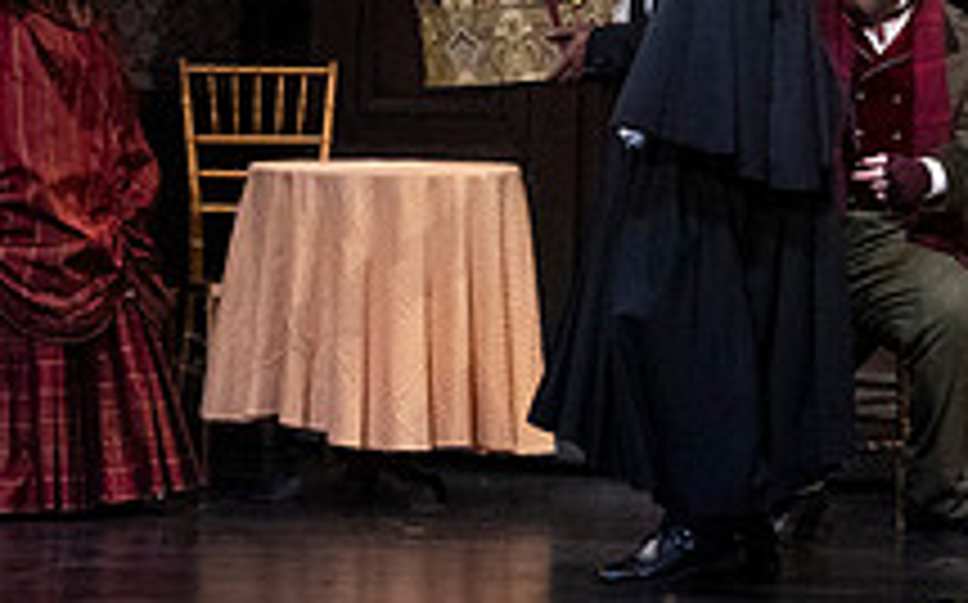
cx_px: 743
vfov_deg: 3.1
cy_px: -61
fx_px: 11256
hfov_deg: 4.9
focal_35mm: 427
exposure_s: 1/400
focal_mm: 155
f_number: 13
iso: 16000
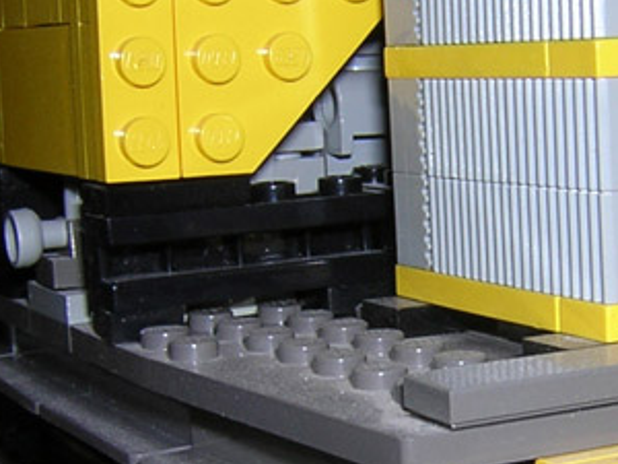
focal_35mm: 96
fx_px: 1714
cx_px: 496
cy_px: 270
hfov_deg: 20.2
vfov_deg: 15.4
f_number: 5.2
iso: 100
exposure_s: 1/60.1
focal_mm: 4.7
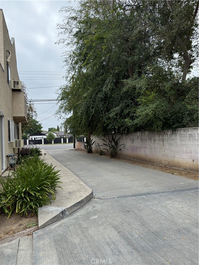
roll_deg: +1.8
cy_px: 132
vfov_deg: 71.6
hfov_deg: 56.8
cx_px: 100
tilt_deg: +1.5
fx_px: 184
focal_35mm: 24
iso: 100
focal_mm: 6.76
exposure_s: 1/3584
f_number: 1.78
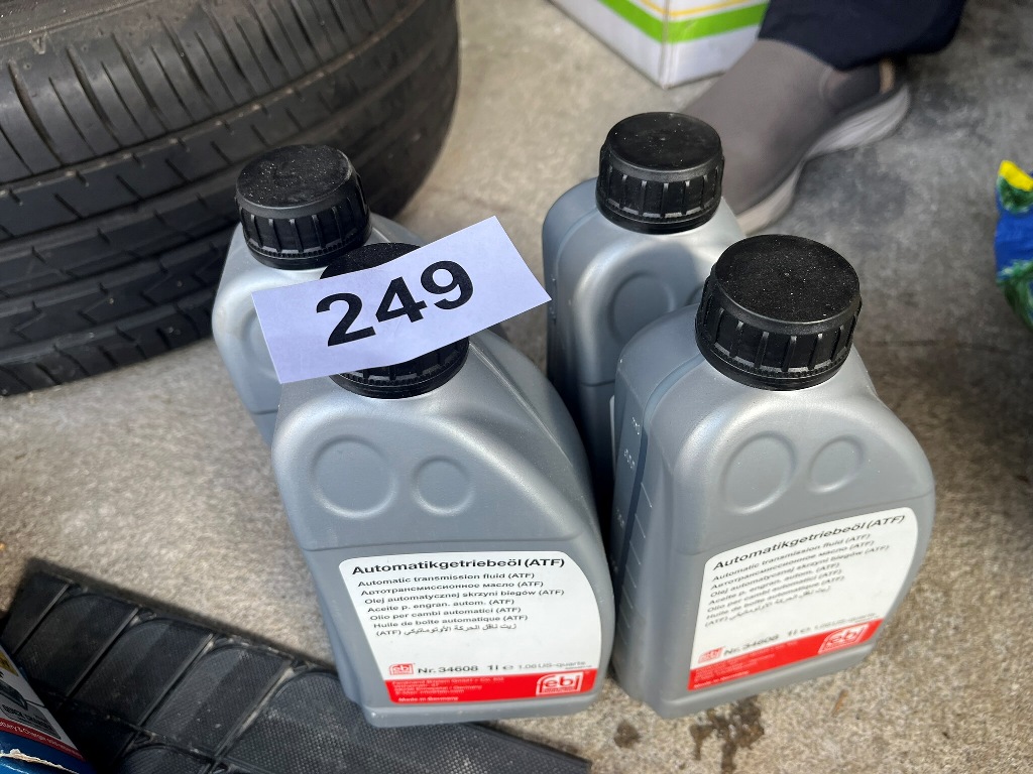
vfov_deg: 53.1
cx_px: 516
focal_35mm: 26
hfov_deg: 67.3
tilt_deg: -47.4
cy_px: 387
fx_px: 776
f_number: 1.6
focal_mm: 5.1
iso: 50
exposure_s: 1/122
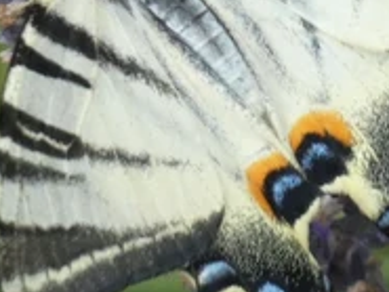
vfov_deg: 0.9
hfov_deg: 1.2
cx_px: 275
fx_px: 18858
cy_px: 63
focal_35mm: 1677
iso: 400
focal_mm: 86.7
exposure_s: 1/100
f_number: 7.1
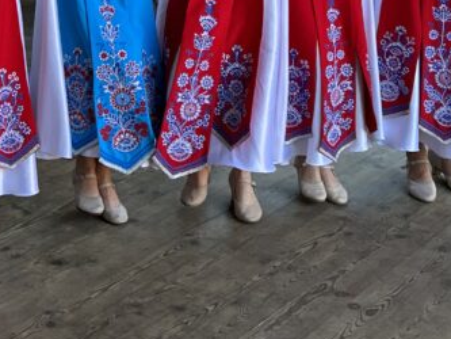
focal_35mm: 80
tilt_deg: -5.6
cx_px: 96
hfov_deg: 24.1
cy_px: -152
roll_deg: -0.5
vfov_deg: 16.9
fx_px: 1043
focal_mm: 5.7
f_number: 1.5
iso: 50
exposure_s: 1/180
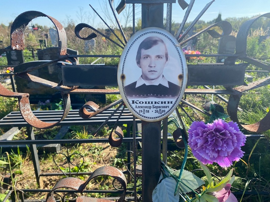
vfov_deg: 53.1
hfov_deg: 67.3
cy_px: 101
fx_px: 203
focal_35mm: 26
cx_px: 135
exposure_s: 1/990
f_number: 1.8
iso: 32
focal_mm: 4.25
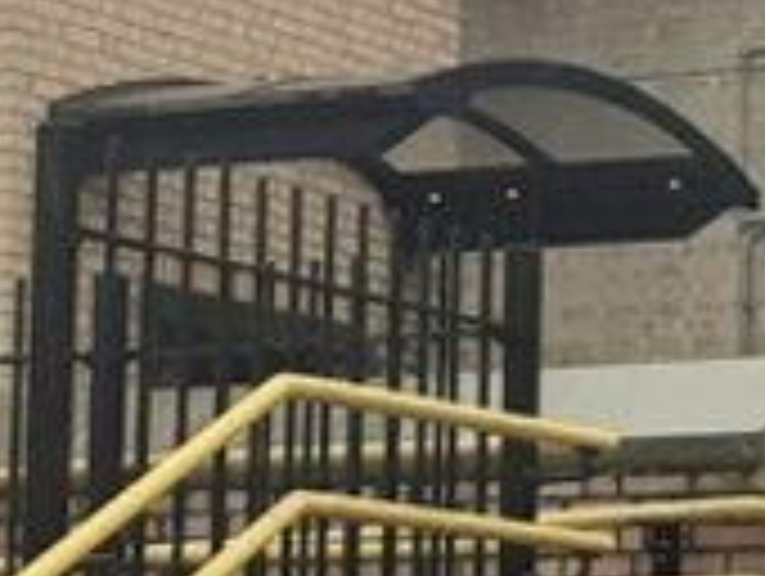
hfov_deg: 11.0
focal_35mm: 176
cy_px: 484
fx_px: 3895
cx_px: 900
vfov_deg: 8.4
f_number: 1.9
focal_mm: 3.6
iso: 40
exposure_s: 1/315
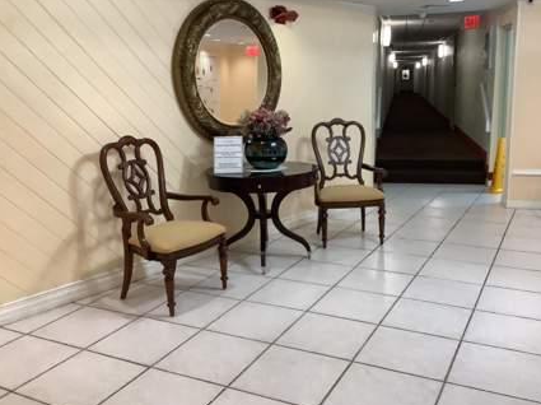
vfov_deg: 40.6
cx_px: 281
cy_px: 183
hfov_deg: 52.7
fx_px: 547
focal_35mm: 35
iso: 250
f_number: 2.4
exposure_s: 1/60
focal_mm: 3.3
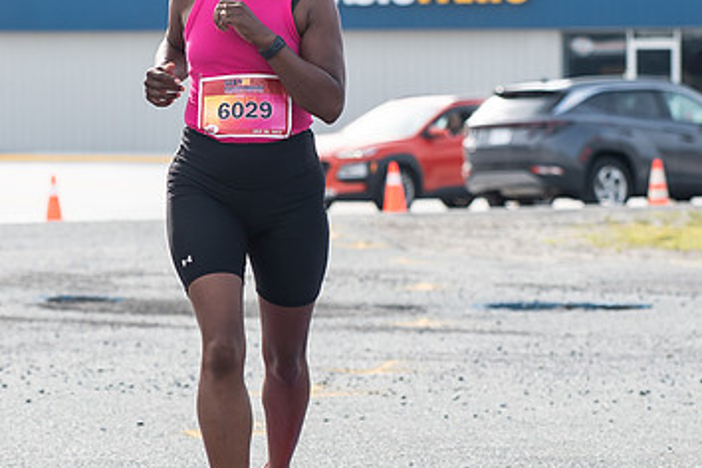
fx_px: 4699
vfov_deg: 5.7
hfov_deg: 8.5
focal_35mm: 241
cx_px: 219
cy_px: 155
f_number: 5
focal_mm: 92
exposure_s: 1/1000
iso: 250
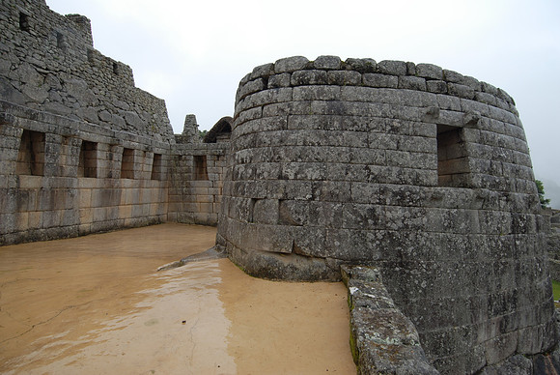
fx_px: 280
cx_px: 280
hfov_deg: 89.9
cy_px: 188
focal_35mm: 18
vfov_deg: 67.5
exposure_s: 1/100
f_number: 5
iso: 100
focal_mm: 12
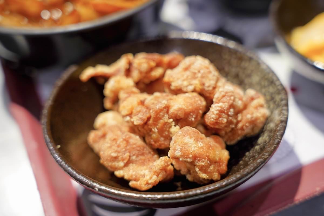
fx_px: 458
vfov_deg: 26.5
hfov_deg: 39.0
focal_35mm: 51
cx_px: 162
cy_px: 108
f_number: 4
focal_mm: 50.9
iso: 400
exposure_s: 1/60
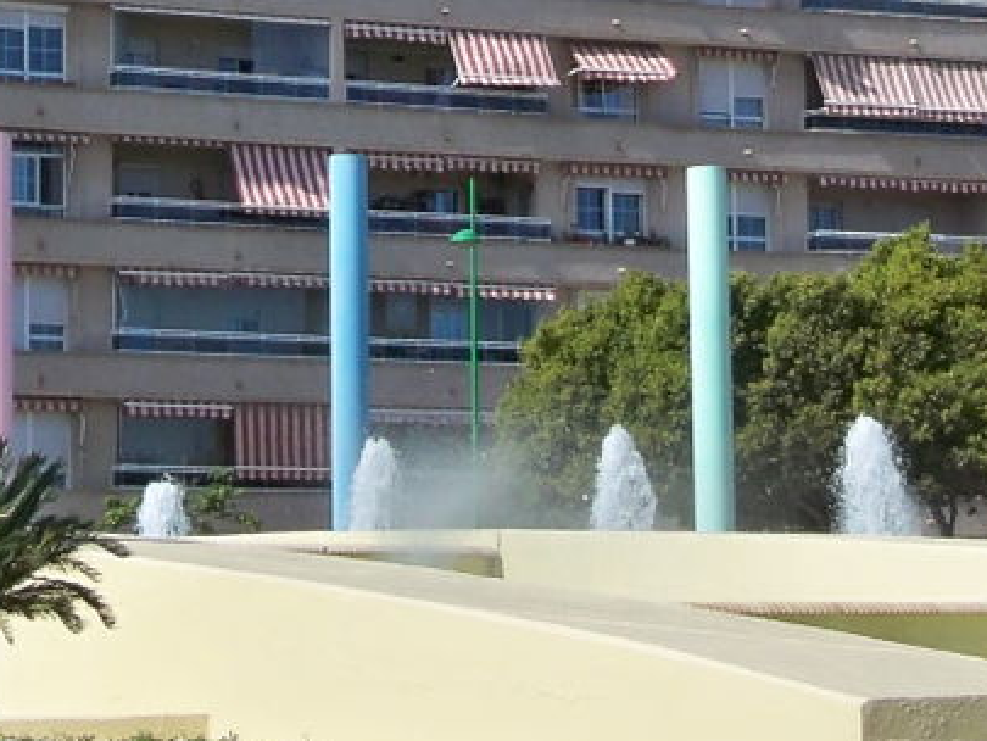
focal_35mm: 166
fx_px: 4735
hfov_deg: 11.8
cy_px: -412
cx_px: 122
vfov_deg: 8.7
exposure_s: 1/800
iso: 64
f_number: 3.5
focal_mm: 6.2
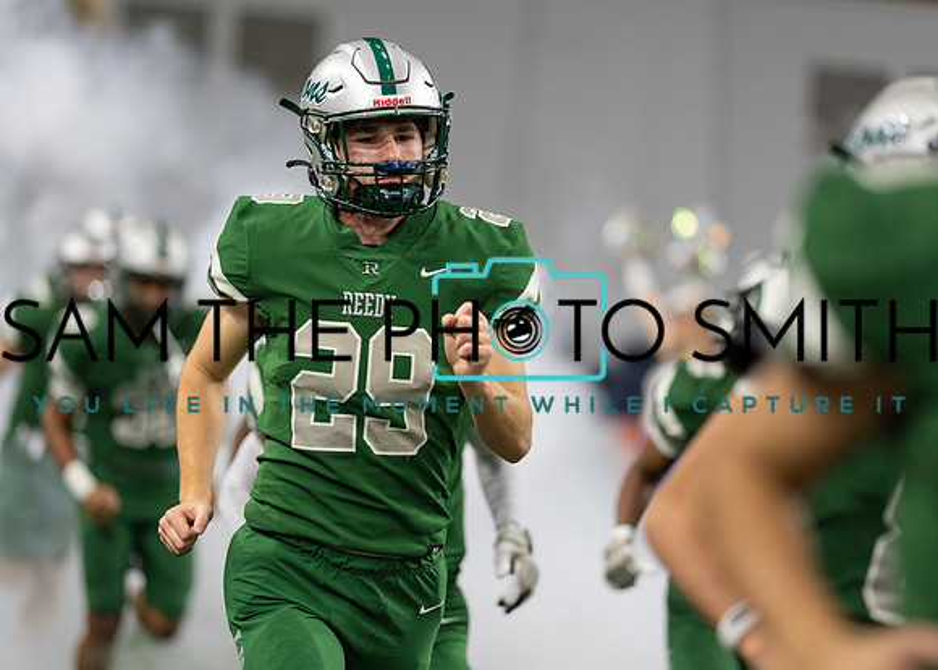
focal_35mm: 141
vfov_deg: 10.2
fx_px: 3768
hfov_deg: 14.2
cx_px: 469
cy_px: 335
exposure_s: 1/1000
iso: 1000
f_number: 1.8
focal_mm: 135
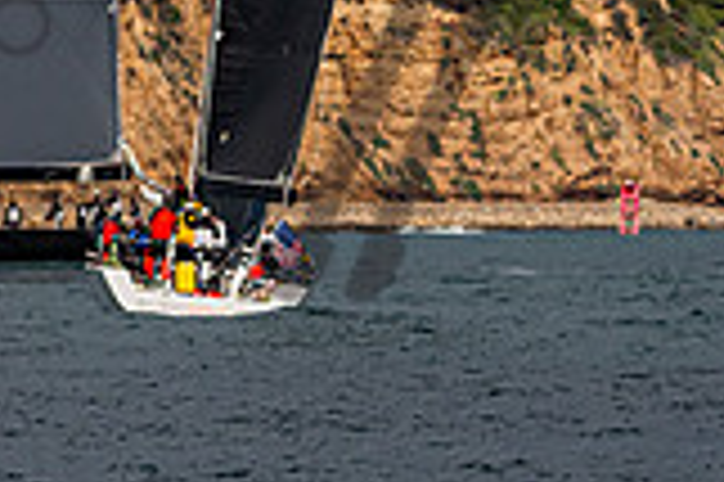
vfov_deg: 1.6
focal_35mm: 863
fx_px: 17338
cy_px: -397
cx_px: 48
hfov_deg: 2.4
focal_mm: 185
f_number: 5.6
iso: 400
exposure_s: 1/4000
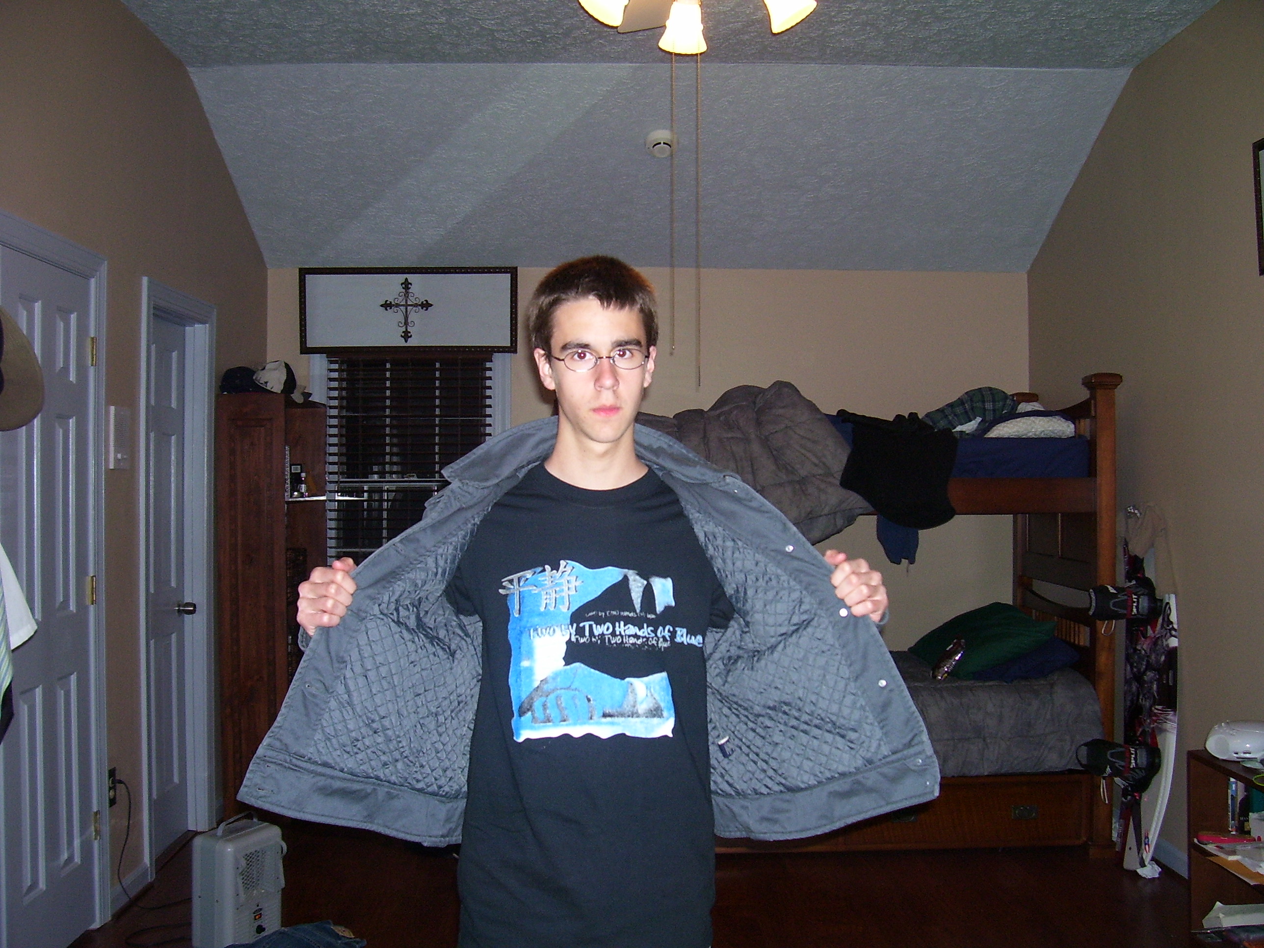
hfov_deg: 54.0
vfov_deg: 41.8
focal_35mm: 34
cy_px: 474
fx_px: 1242
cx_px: 632
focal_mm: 5.6
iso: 125
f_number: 2.7
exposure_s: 1/60
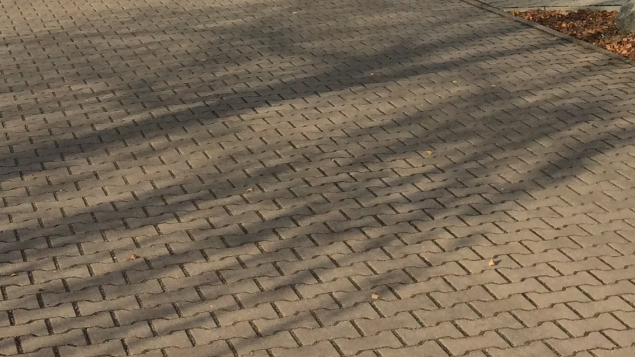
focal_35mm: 94
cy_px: -312
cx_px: 587
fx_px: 1582
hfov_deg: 22.1
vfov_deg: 11.8
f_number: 2.2
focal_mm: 4.12
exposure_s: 1/2283
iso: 40
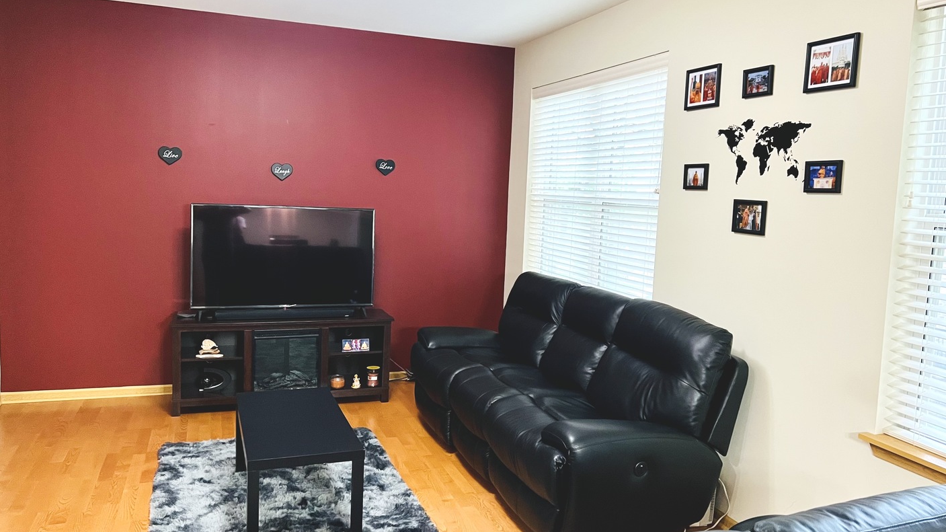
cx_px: 473
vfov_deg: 40.2
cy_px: 254
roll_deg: -2.0
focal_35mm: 29
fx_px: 727
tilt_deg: -6.2
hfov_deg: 66.1
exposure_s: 1/60
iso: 500
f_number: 1.5
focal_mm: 5.7
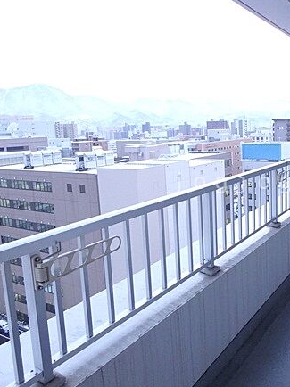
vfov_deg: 58.3
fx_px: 347
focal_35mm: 31
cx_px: 235
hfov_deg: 43.2
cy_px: 183
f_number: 3.5
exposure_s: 1/30
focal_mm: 3.7
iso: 400
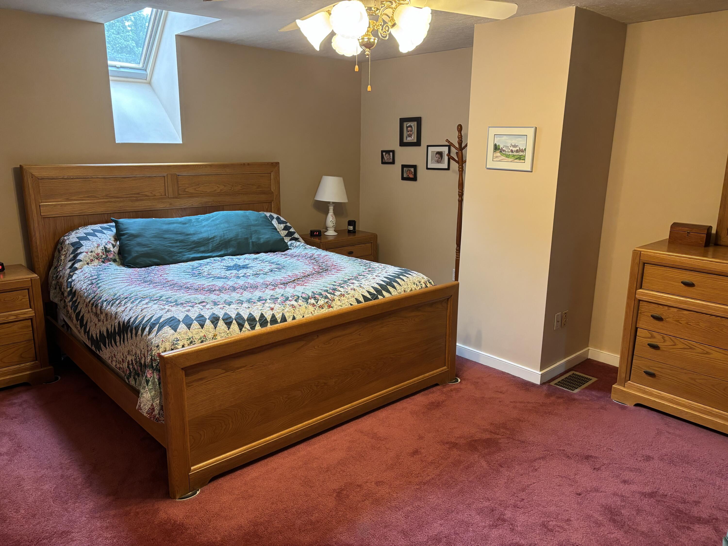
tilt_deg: -12.9
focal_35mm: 26
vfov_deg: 53.1
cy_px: 273
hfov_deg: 67.3
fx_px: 547
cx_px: 364
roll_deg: -0.5
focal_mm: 5.96
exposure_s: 1/60
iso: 200
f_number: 1.6
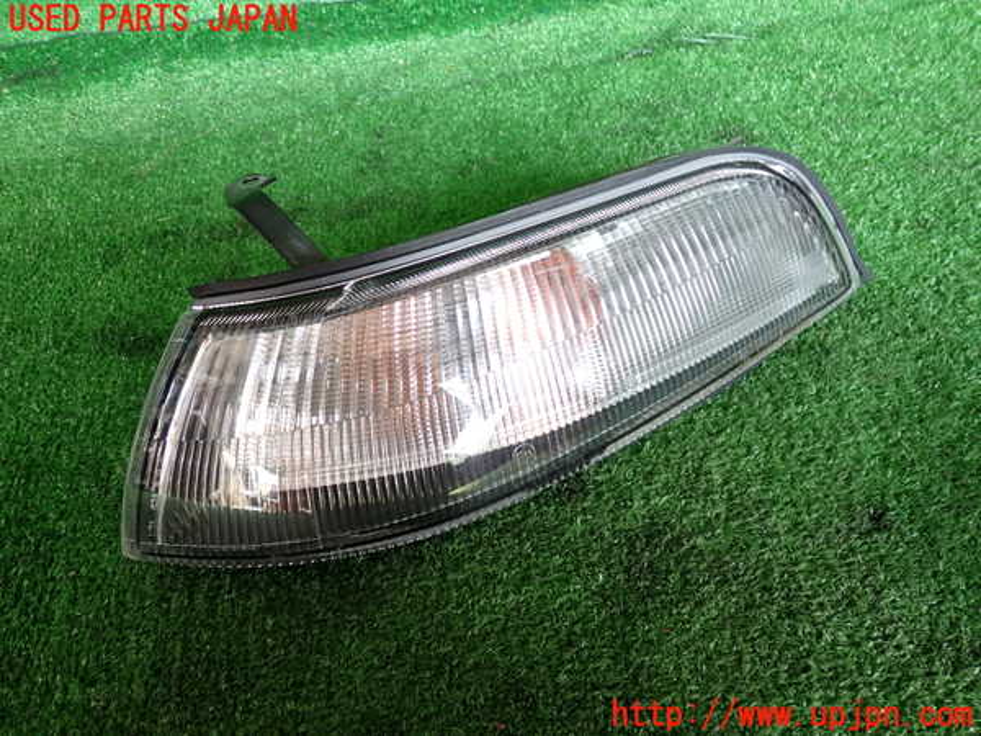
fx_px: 850
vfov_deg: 46.8
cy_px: 368
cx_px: 490
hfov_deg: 60.0
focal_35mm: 30
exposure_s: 1/60
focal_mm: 5.4
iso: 125
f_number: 2.3
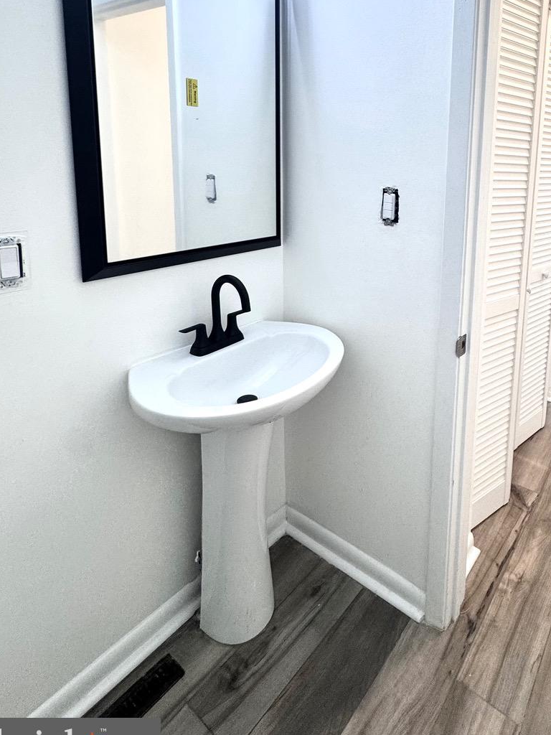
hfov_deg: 60.9
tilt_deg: -7.1
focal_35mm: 21
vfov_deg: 75.6
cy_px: 225
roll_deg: -1.9
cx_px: 395
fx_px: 446
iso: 125
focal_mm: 2.22
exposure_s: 1/120
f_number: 2.2
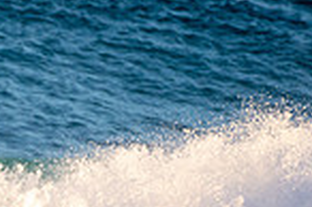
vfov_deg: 0.5
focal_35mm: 2986
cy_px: 298
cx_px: -214
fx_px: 25849
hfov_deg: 0.7
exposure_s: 1/1000
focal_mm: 500
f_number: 5.6
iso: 640
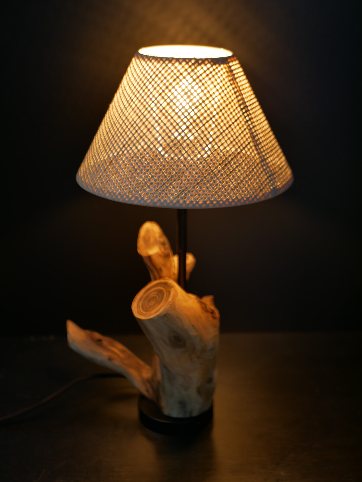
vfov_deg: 38.2
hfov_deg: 29.1
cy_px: 241
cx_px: 181
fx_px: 697
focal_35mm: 50
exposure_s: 1/125
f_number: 1.7
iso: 200
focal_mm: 25
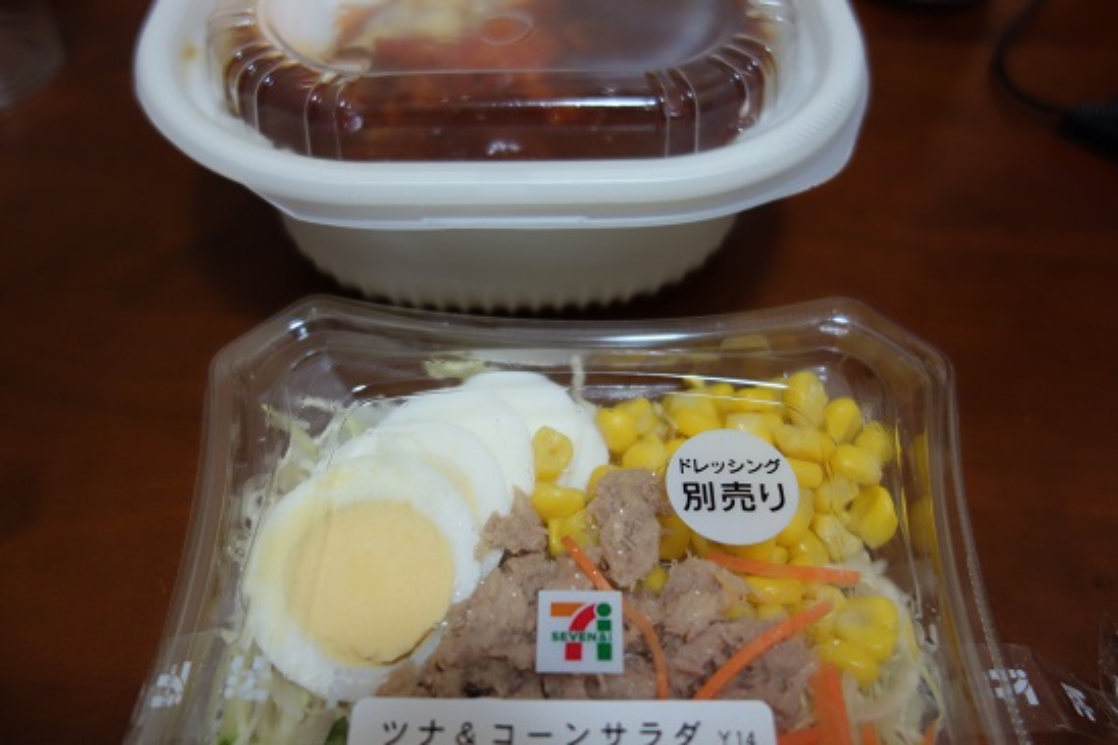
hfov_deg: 65.5
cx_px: 559
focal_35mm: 28
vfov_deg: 46.4
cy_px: 372
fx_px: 869
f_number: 1.8
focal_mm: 10.4
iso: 800
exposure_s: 1/100
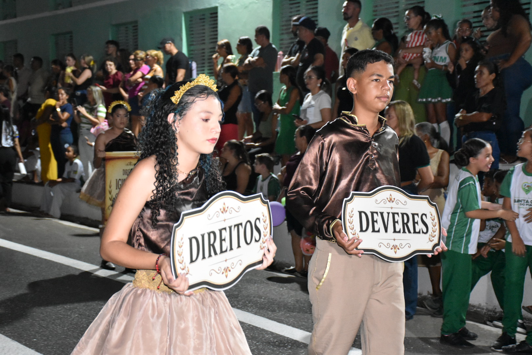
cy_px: 178
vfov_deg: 21.6
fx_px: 931
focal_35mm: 63
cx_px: 266
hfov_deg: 31.9
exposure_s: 1/100
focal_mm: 42
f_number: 4.5
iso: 5000
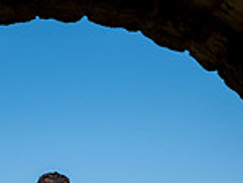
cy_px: 152
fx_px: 1955
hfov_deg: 7.1
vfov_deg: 5.4
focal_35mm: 278
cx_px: 142
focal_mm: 70
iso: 250
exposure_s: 1/8000
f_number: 2.8
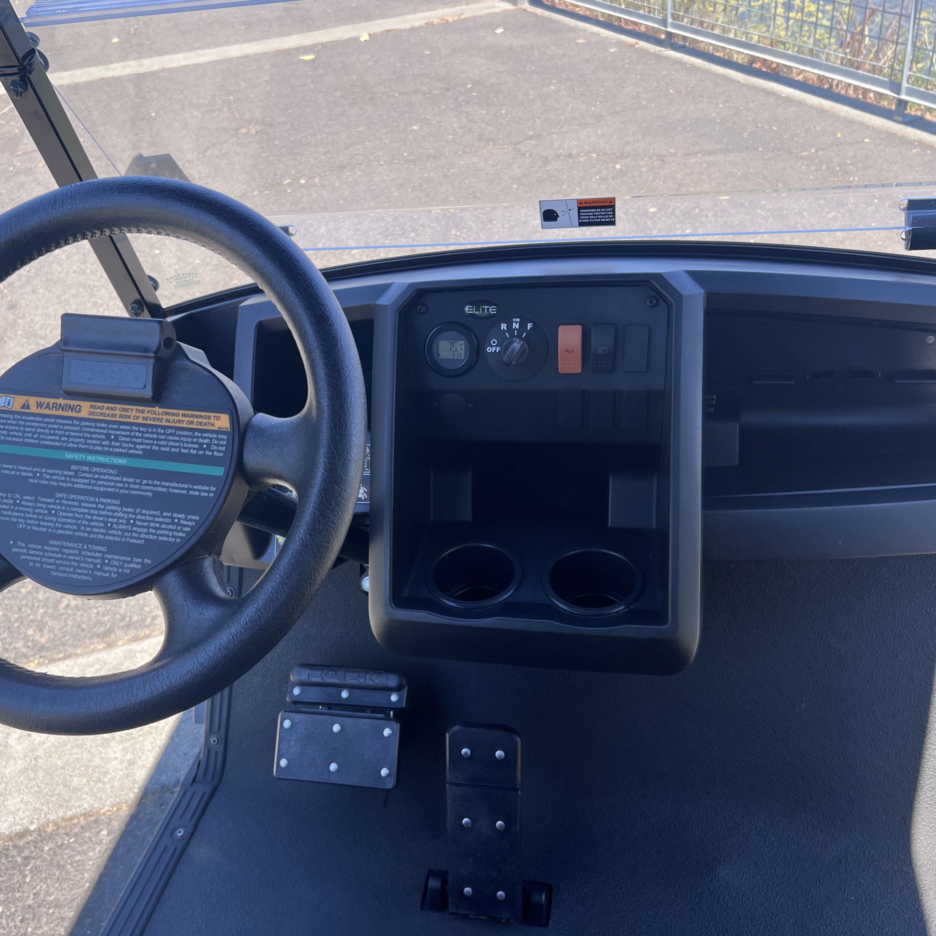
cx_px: 405
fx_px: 948
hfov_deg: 52.4
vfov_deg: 52.5
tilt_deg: -35.8
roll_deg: +9.1
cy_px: 465
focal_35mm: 31
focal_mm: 5.7
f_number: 1.5
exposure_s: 1/769
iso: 50
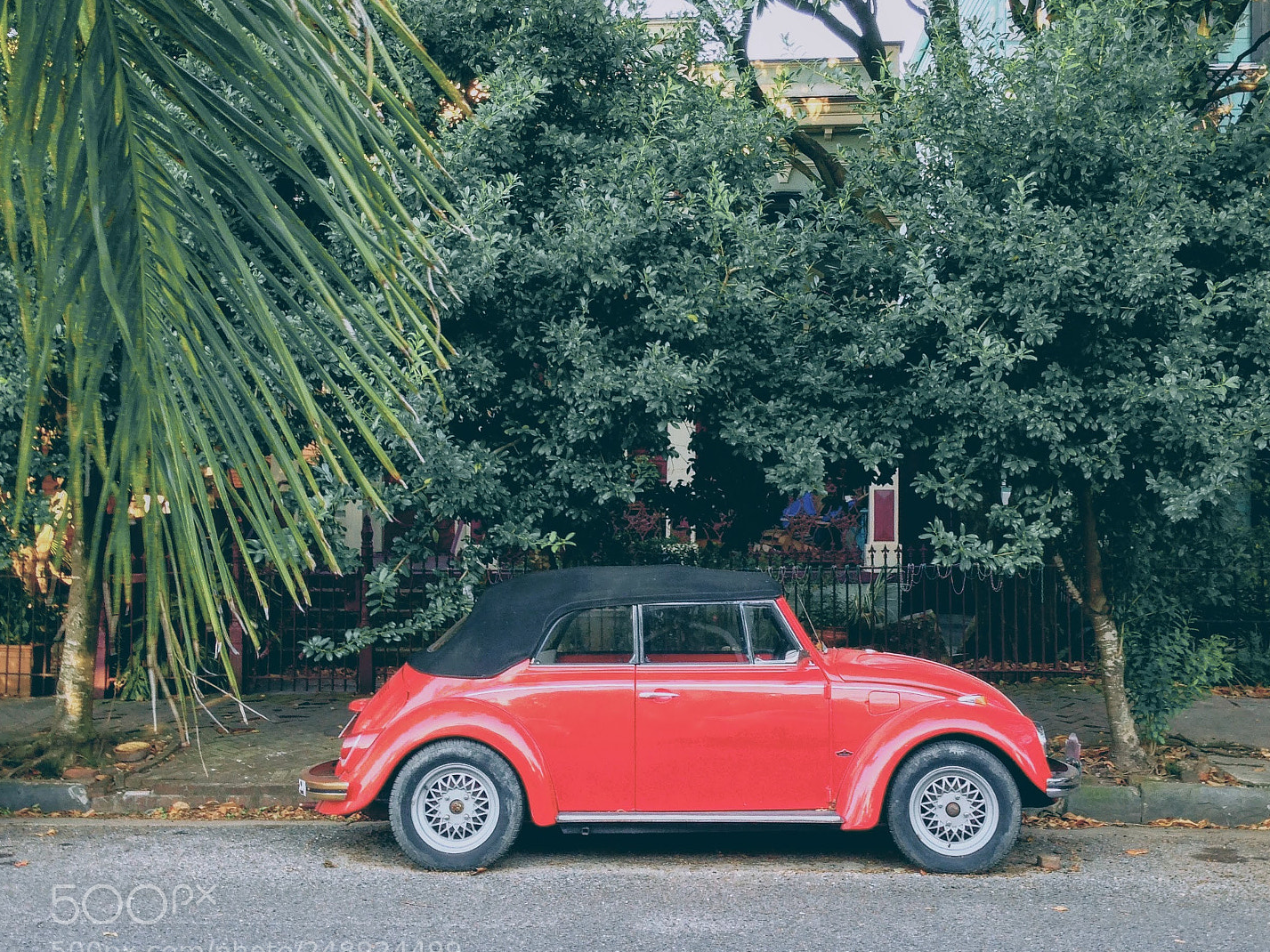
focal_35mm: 37
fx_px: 1357
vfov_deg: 38.7
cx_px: 708
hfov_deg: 50.0
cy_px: 488
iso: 50
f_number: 2.4
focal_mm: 4.12
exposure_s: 1/40
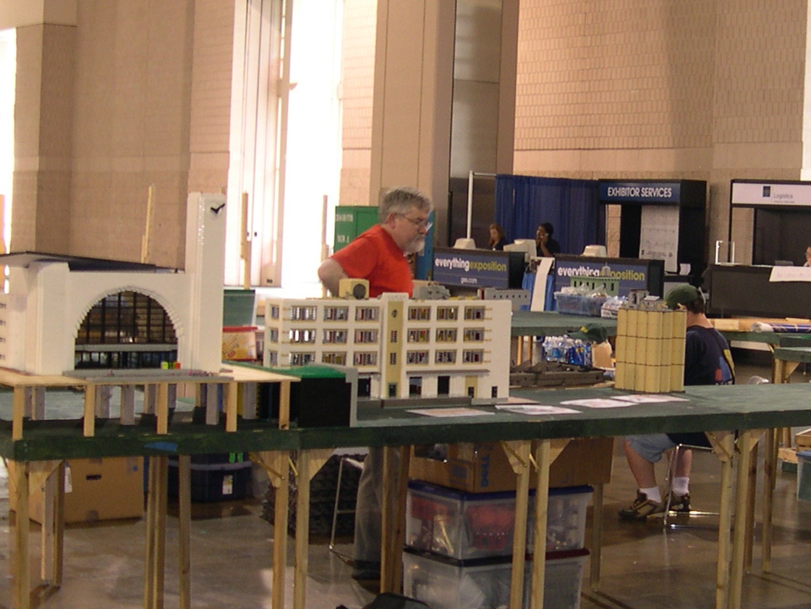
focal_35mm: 77
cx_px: 569
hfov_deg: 25.1
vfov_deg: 19.1
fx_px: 1804
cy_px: 343
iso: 104
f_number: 2.8
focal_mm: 8
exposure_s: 1/4.8
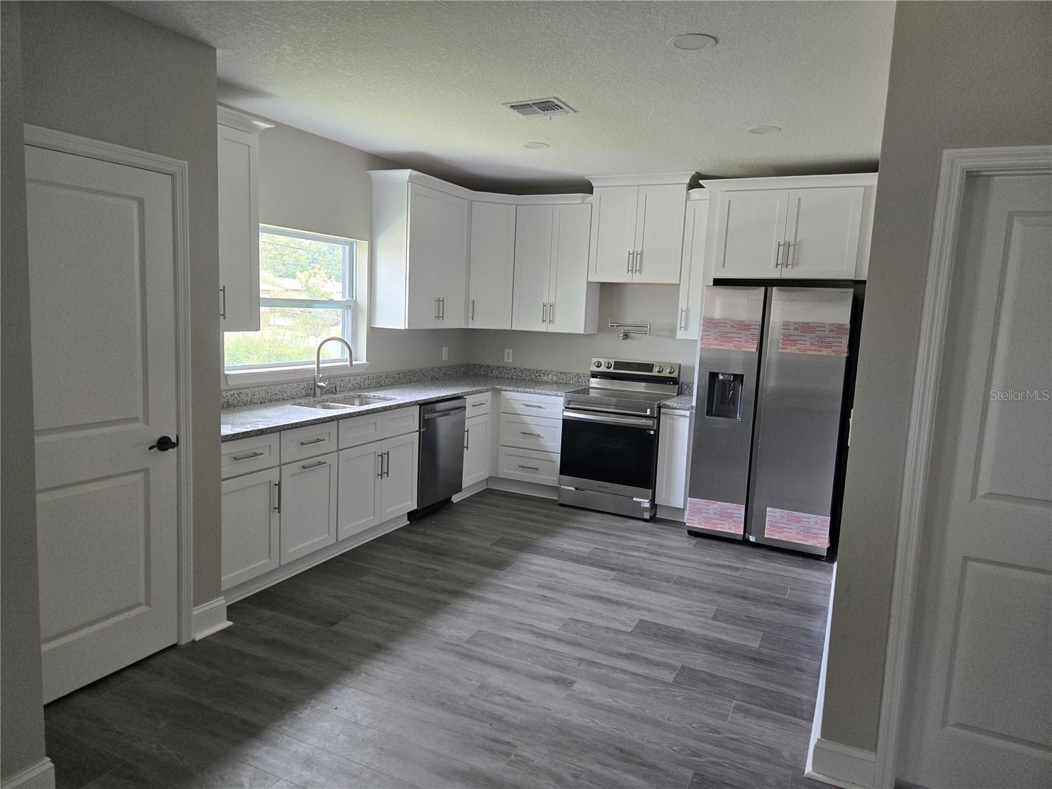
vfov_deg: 58.9
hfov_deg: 73.9
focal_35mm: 23
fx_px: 699
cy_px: 394
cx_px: 526
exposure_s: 1/180
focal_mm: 5.4
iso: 200
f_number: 1.8
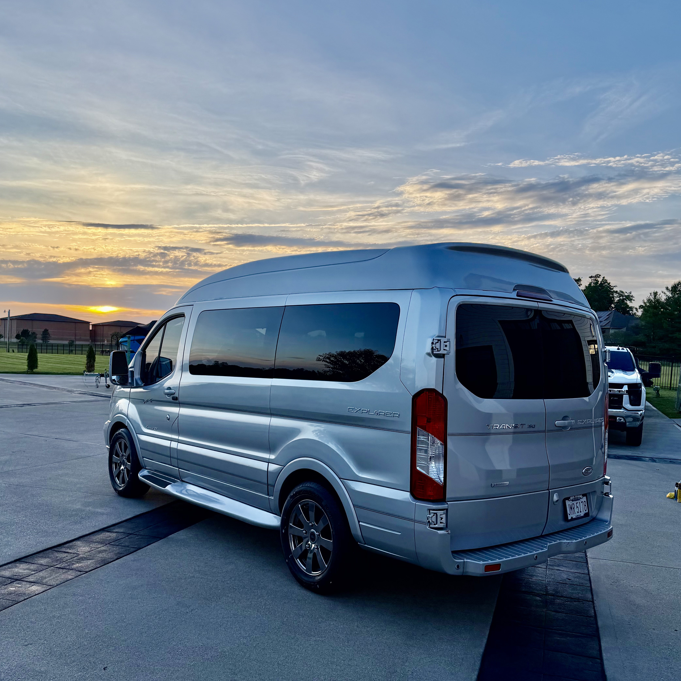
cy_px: 382
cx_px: 339
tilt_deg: -2.6
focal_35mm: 29
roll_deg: -2.5
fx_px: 645
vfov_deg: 55.5
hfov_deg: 55.6
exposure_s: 1/1271
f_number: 1.78
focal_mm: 6.76
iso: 80
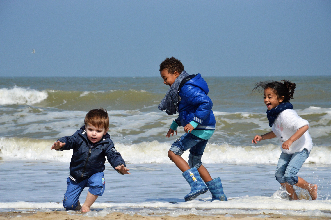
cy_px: 110
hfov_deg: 13.1
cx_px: 166
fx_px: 1447
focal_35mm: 158
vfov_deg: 8.7
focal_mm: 105
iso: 800
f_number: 9
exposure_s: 1/4000
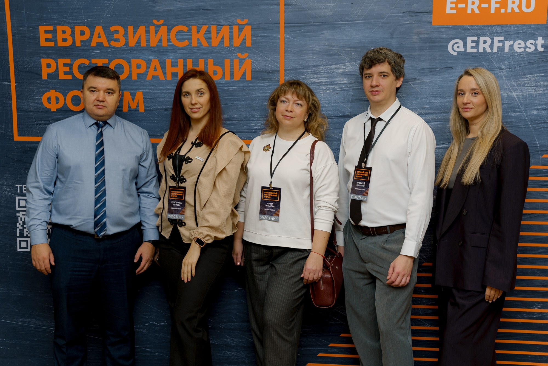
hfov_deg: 42.5
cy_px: 183
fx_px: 704
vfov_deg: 29.1
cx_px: 274
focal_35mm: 46
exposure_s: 1/125
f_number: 3.5
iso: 400
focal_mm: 45
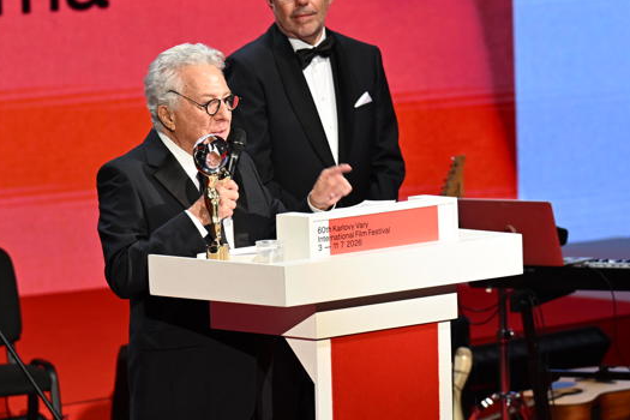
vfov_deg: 3.5
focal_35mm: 394
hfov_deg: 5.2
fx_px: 6894
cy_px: 158
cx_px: 227
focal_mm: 200
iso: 640
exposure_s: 1/125
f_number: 4
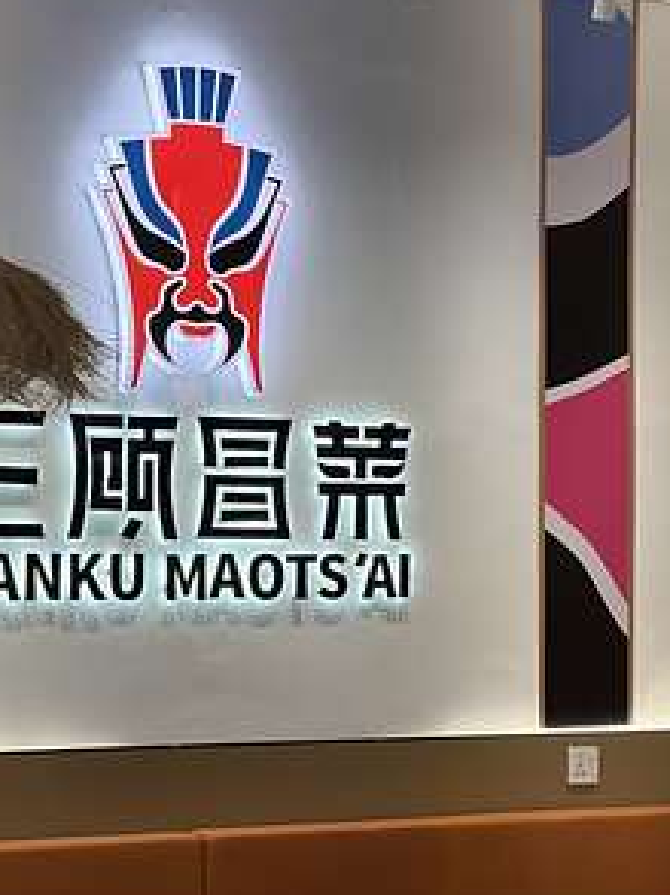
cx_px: 180
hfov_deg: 17.3
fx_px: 2197
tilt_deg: +1.8
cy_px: 451
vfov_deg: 23.0
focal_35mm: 85
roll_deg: +0.2
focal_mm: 5.96
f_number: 1.6
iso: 25
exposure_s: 1/157
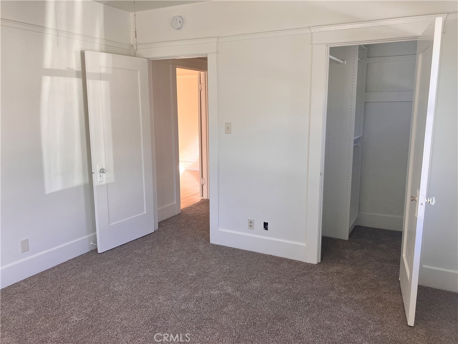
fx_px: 370
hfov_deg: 63.4
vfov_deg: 49.7
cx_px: 229
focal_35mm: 28
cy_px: 172
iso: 80
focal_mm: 3.99
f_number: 1.8
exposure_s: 1/106
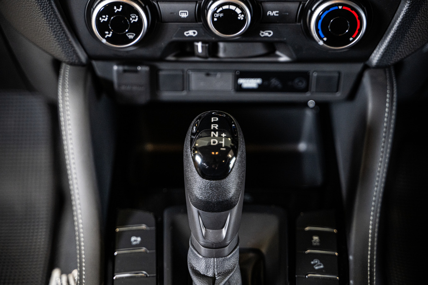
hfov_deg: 27.0
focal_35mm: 75
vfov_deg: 18.2
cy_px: 142
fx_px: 892
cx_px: 214
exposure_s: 1/125
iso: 1600
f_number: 2.8
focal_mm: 75
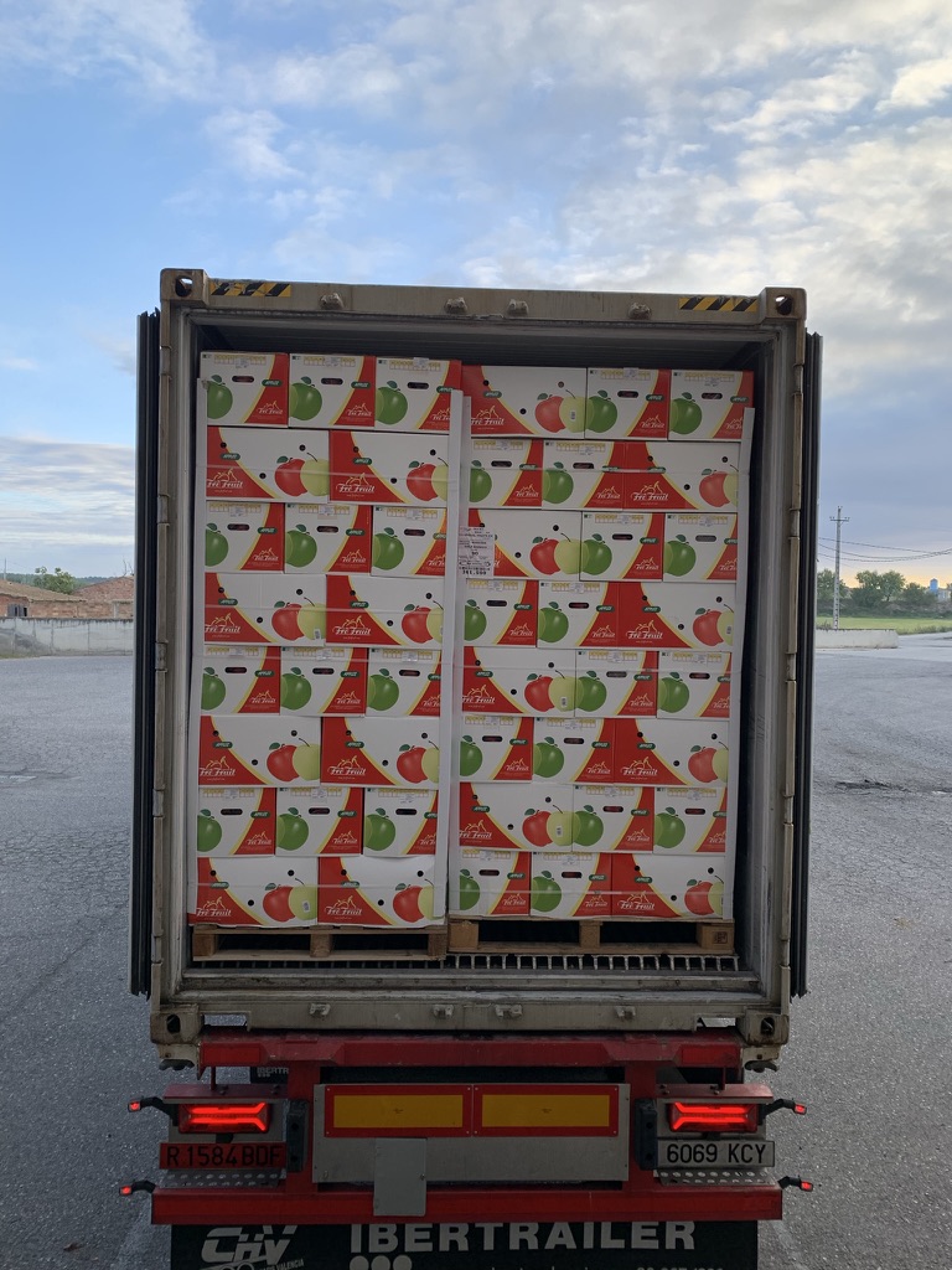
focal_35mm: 26
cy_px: 635
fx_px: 953
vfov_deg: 67.3
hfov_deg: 53.1
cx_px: 476
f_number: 1.8
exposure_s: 1/502
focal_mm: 4.25
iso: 25
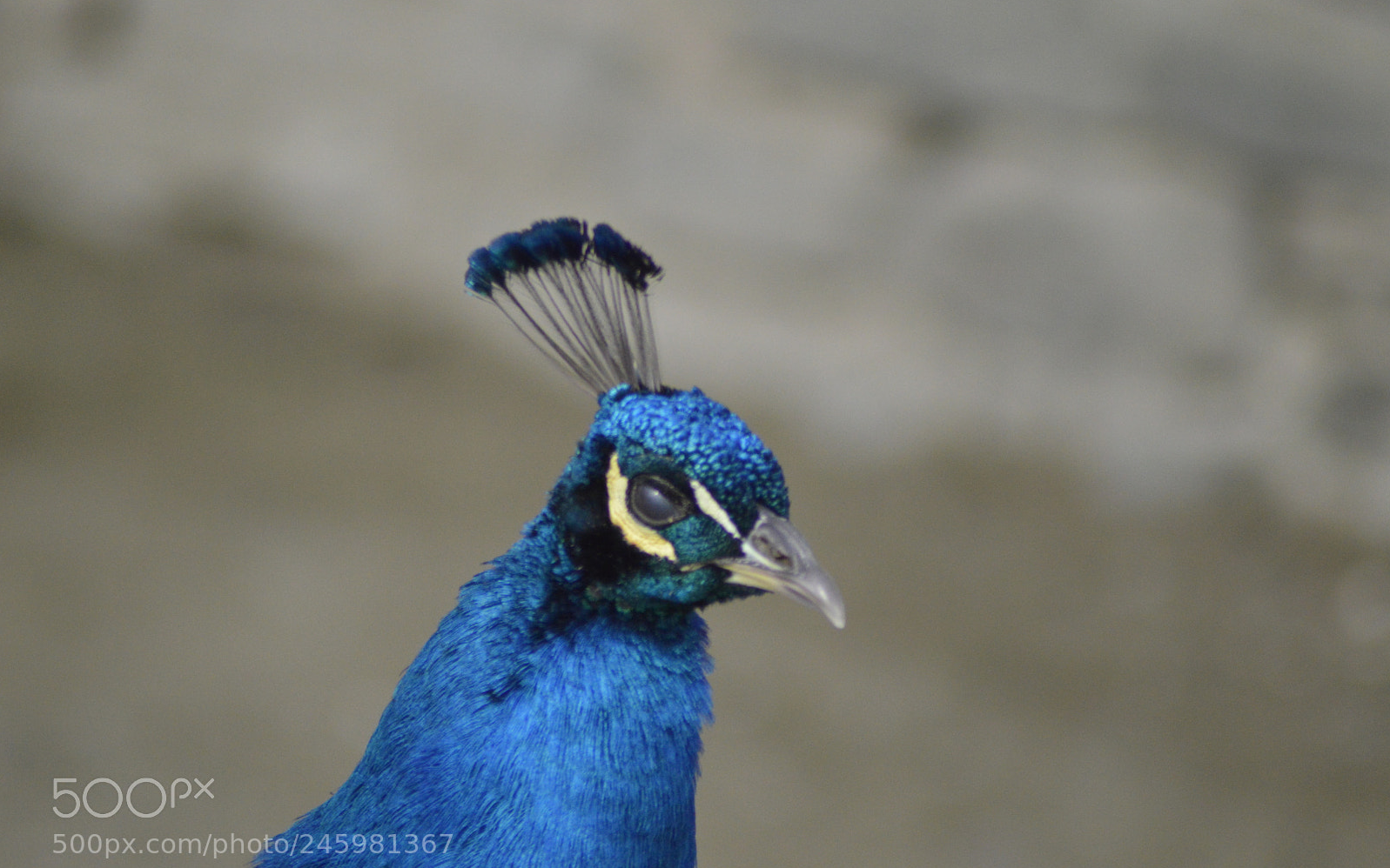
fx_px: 17387
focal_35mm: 459
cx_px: 695
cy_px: 450
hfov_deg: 4.6
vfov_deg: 2.9
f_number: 5.6
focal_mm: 300
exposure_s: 1/4000
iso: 1600
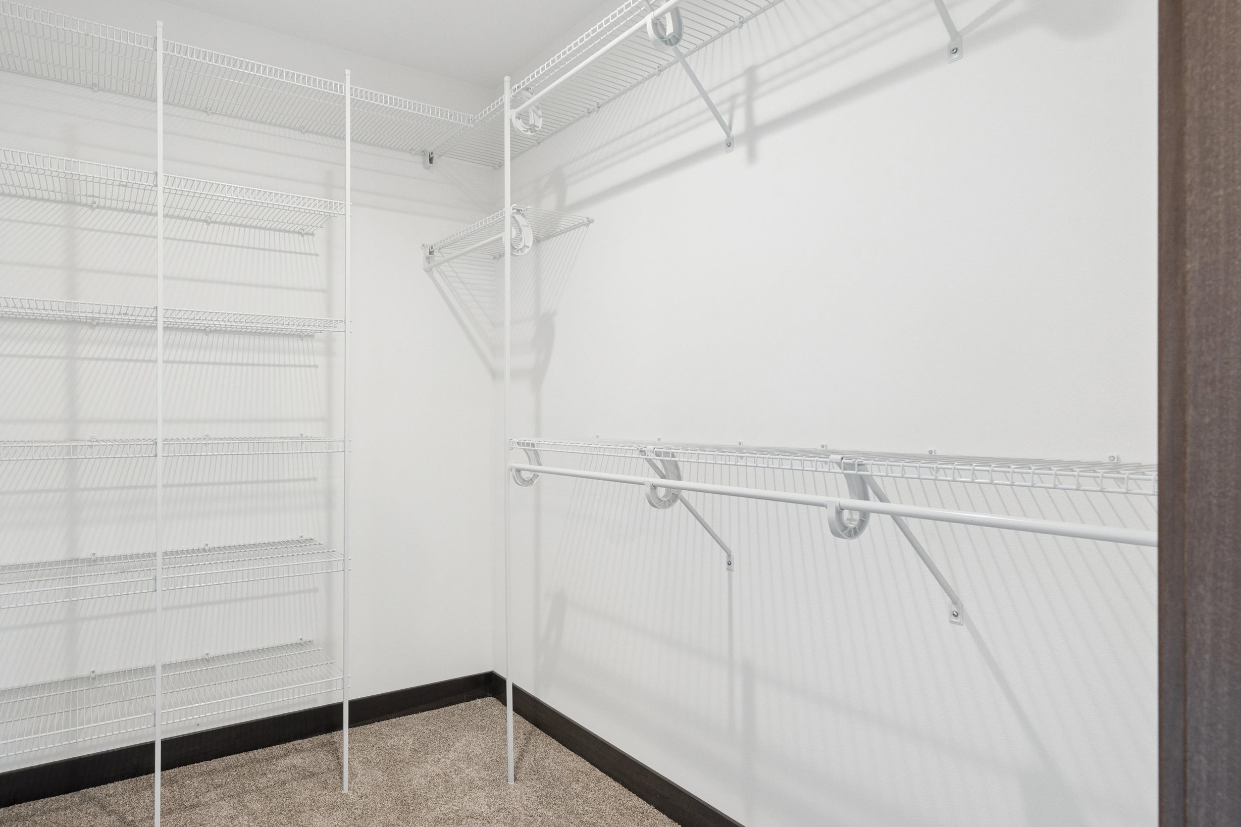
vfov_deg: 61.9
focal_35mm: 20
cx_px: 491
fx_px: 689
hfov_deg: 82.9
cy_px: 425
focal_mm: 16
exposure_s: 1/15
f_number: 10
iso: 800
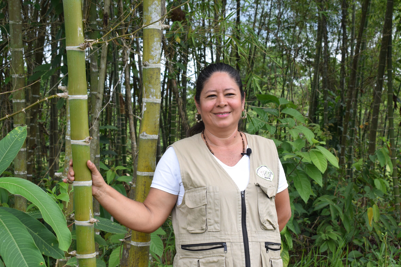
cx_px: 212
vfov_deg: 23.6
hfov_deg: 34.7
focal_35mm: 58
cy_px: 140
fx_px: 641
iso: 320
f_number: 8
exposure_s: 1/250
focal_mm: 35
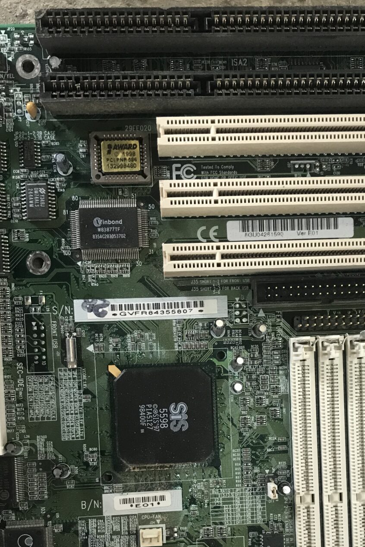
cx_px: 228
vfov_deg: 40.6
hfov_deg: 28.5
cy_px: 417
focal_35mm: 47
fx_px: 715
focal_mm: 3.99
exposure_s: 1/17
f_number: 1.8
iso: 40
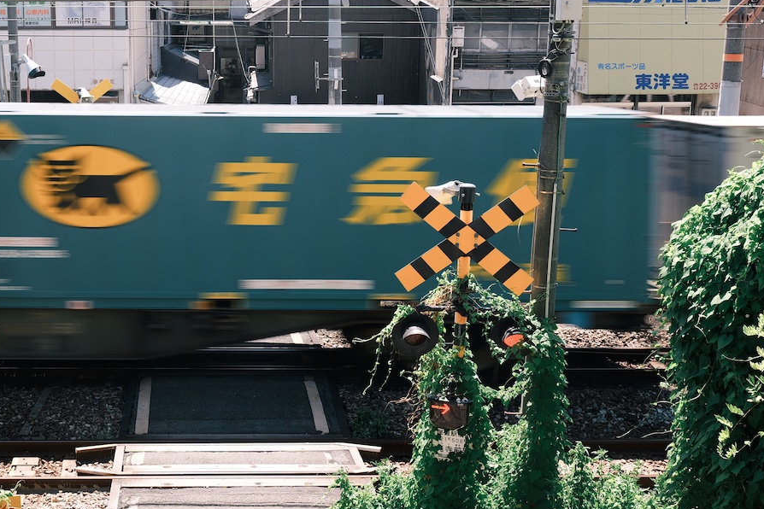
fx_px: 1103
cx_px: 197
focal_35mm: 52
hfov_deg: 37.3
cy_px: 202
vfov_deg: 25.9
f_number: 7.1
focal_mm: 31
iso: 100
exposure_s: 1/80
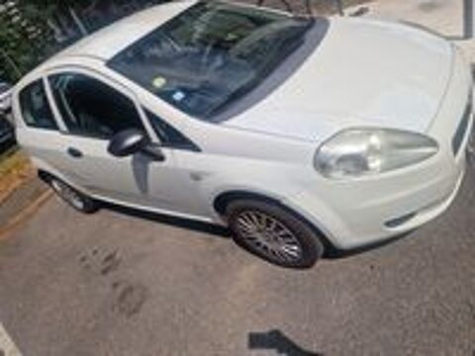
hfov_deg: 73.9
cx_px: 238
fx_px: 316
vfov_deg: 58.9
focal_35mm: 23
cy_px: 178
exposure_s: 1/2500
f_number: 1.8
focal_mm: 6.4
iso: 50
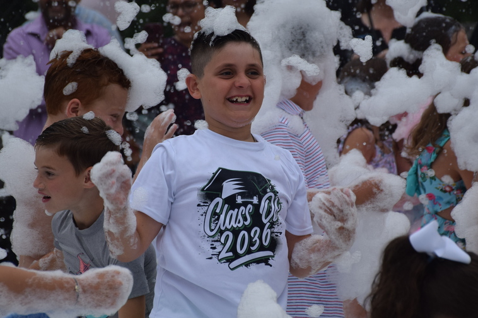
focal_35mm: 227
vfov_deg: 6.0
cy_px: 140
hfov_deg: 9.1
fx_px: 3013
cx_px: 232
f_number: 5.6
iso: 400
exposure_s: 1/1250
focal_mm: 112
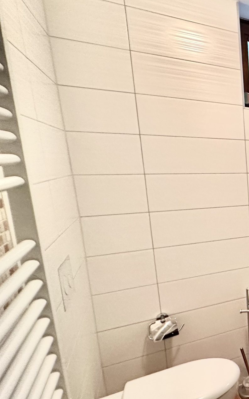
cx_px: 403
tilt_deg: -9.7
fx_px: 326
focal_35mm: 30
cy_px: 218
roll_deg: -1.0
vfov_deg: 62.8
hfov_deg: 25.8
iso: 400
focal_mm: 2.22
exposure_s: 1/50
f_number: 2.2
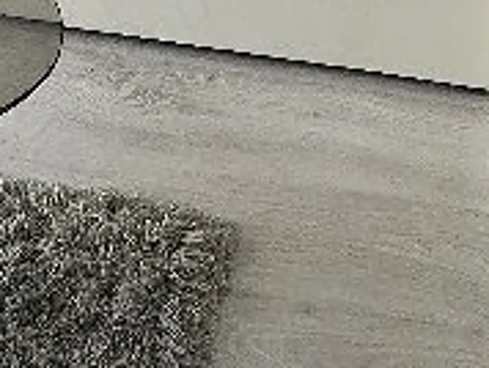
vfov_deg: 9.8
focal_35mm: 129
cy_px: -577
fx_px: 1825
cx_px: 176
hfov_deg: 15.2
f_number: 1.8
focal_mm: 5.4
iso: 1000
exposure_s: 1/200
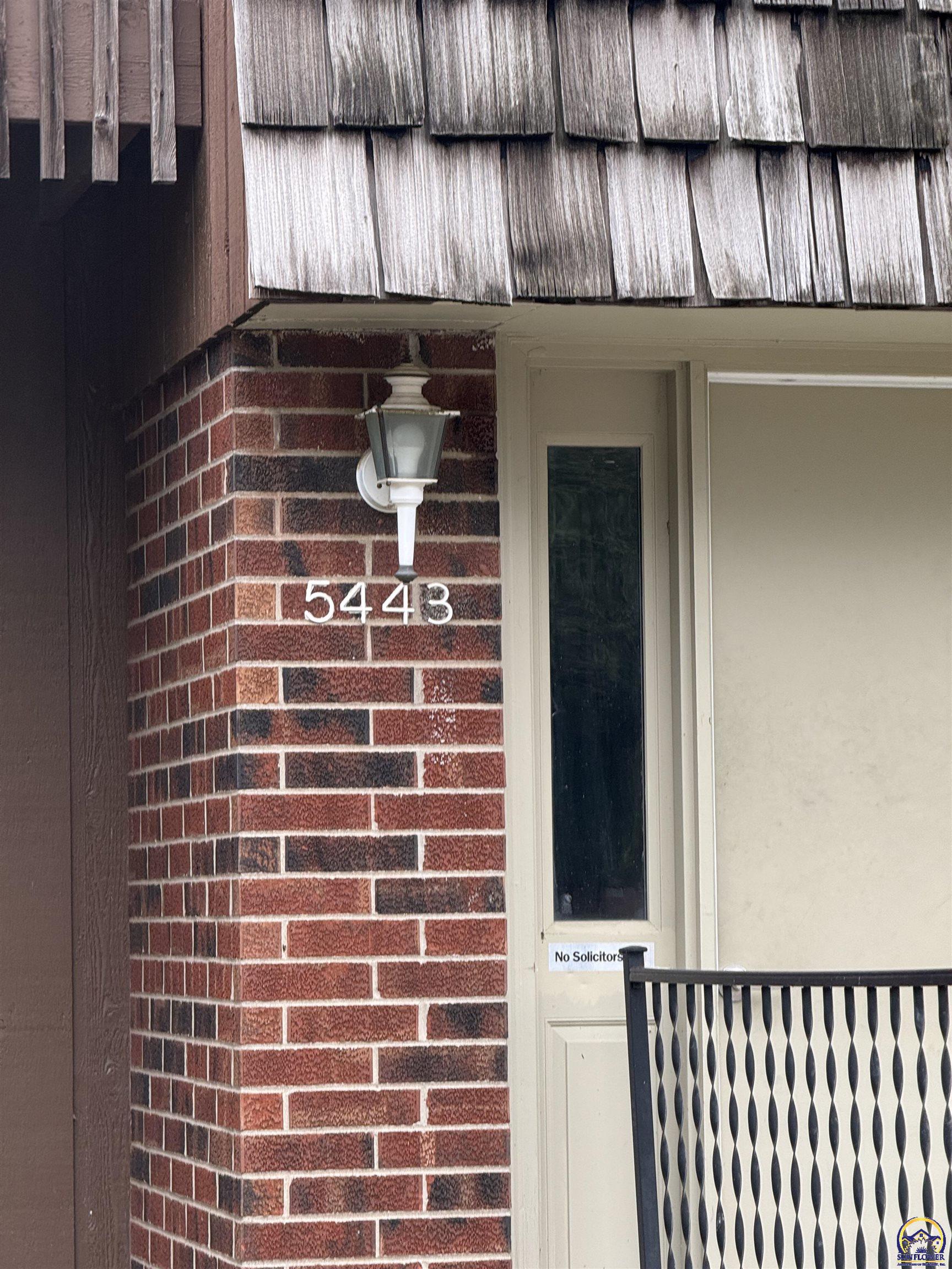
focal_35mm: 120
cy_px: 634
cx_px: 476
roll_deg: +1.6
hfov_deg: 12.3
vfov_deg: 16.4
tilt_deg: +2.8
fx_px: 4400
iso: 64
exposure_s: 1/124
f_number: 2.8
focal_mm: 15.66
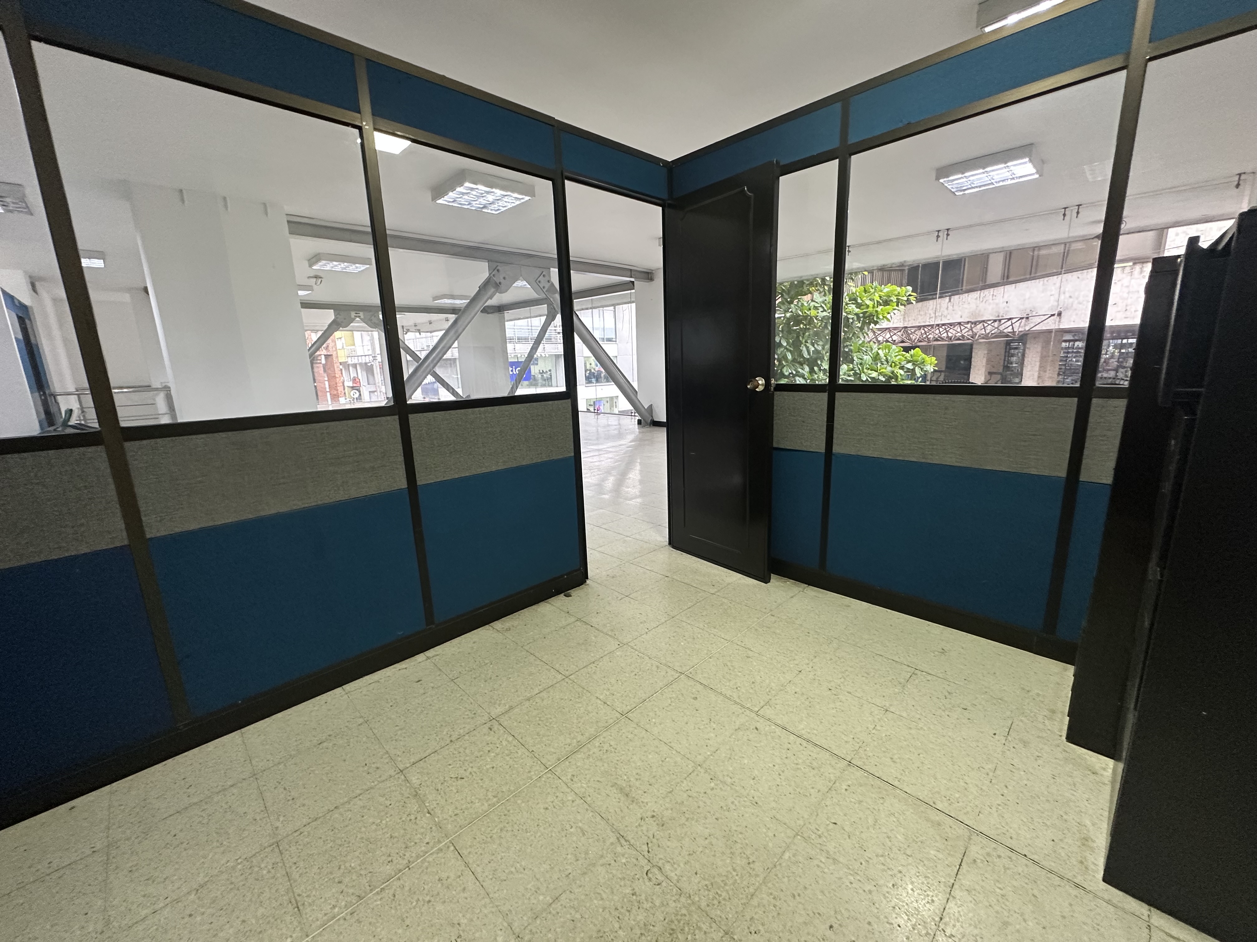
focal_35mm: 14
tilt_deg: -10.8
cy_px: 471
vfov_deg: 85.7
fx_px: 508
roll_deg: +1.6
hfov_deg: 102.1
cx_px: 628
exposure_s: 1/60
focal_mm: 2.22
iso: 250
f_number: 2.2
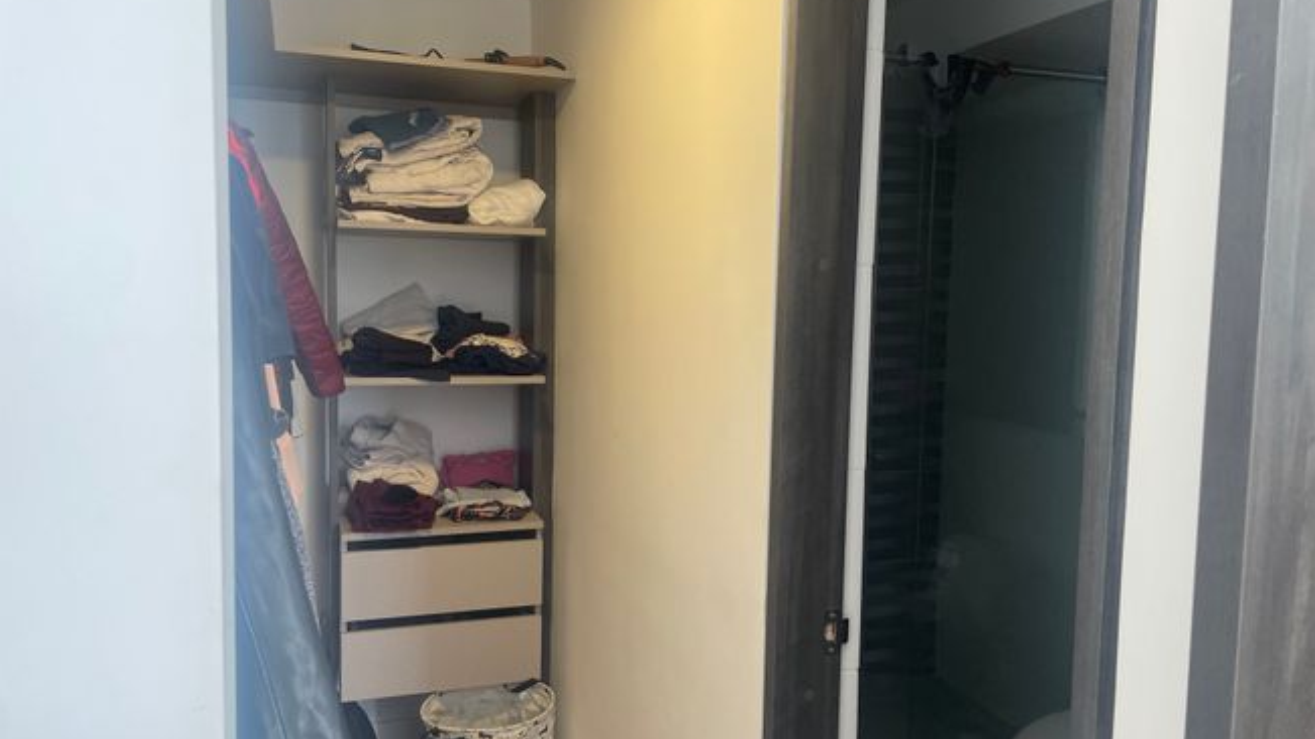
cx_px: 670
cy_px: 378
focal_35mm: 29
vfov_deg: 40.2
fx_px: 1011
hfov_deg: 66.1
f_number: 1.6
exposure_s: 1/113
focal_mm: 4.2
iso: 125
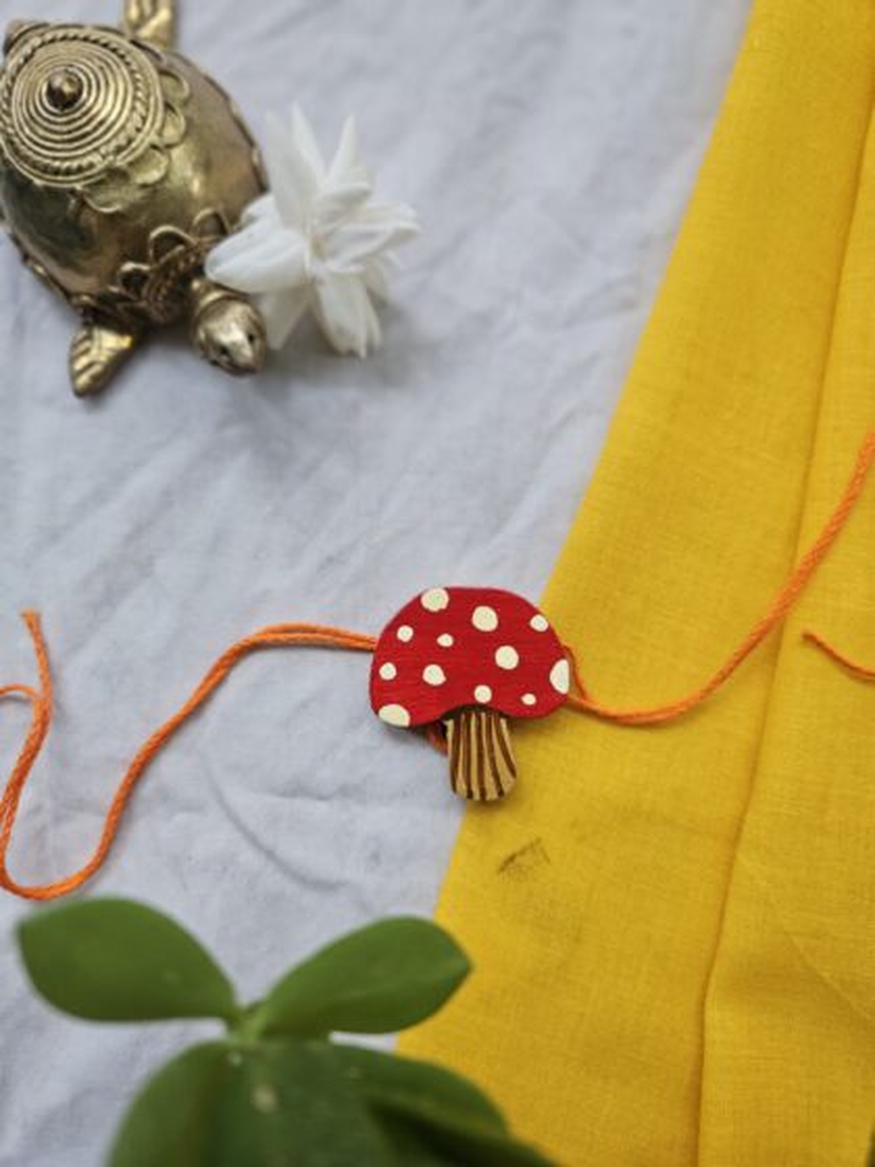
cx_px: 438
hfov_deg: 58.9
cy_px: 584
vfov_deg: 73.9
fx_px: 775
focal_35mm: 23
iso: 160
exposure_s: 1/100
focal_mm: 5.4
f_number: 1.8
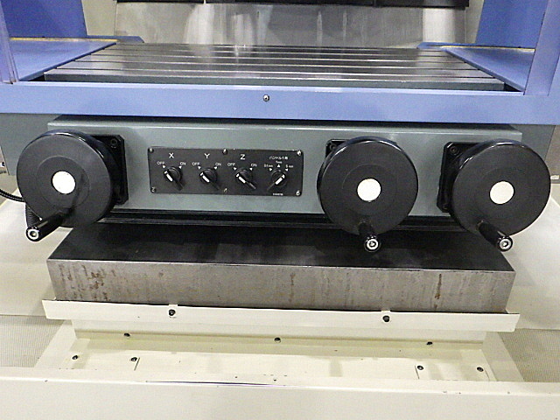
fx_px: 453
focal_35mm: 28
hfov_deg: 63.4
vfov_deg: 49.7
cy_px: 210
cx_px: 280
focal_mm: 5
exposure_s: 1/45
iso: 1250
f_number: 3.5
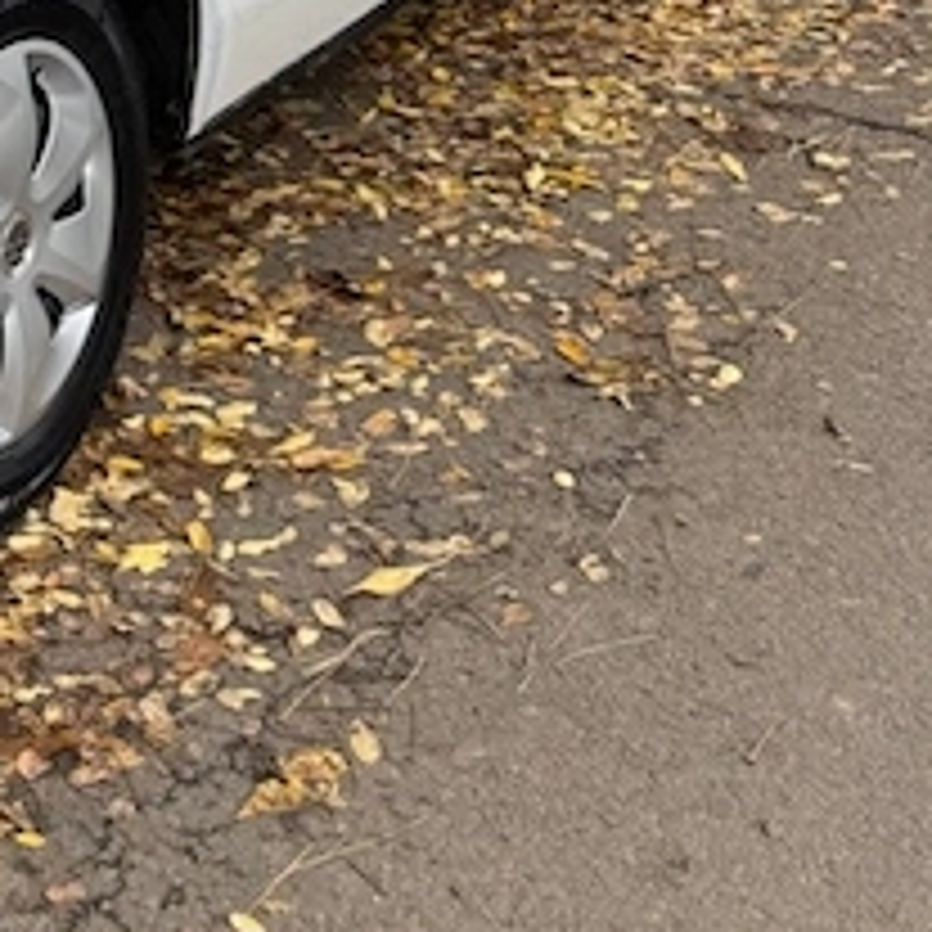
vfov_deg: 17.5
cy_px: -693
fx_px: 2498
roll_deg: +0.7
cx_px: -167
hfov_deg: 19.9
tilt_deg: -5.1
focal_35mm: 82
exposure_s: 1/414
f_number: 1.78
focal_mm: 6.76
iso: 80
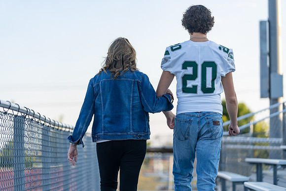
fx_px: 906
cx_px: 143
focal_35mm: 114
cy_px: 96
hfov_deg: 17.9
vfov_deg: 12.0
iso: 125
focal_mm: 114
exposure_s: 1/640
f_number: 2.8
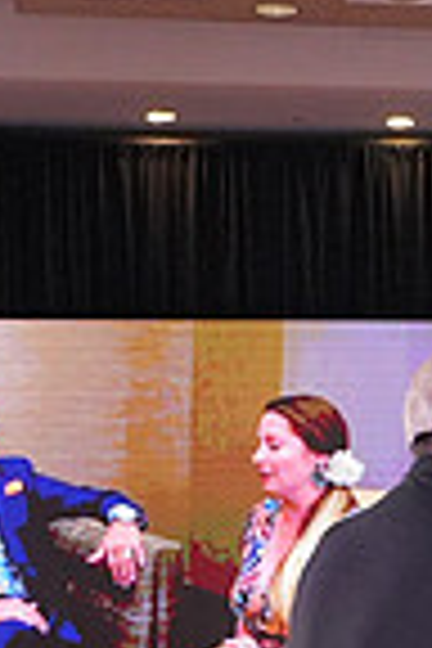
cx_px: 1166
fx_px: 3042
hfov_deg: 7.4
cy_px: 709
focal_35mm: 169
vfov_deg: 12.0
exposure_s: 1/400
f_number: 4
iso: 2000
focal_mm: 28
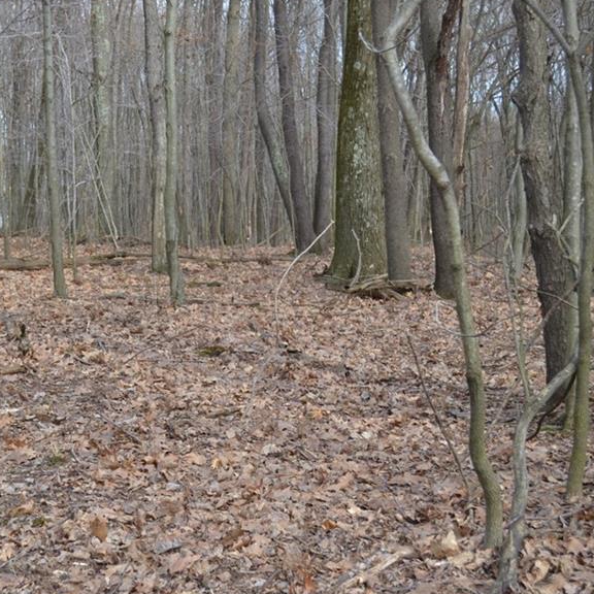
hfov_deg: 25.1
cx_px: 157
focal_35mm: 68
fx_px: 1320
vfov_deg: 25.4
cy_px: 310
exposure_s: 1/200
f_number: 4.5
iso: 100
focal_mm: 30
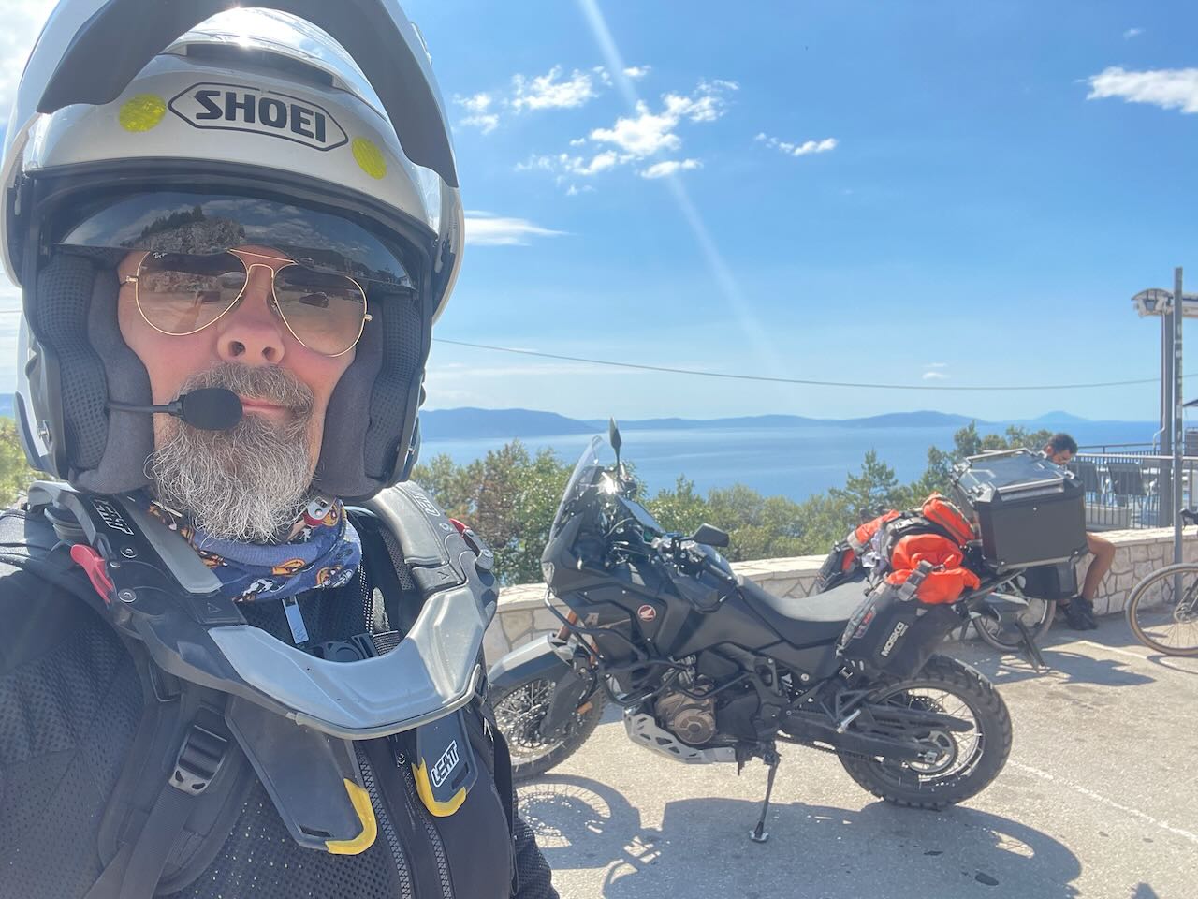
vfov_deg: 58.9
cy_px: 450
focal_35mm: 23
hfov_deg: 73.9
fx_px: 796
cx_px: 599
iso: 25
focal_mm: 2.71
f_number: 2.2
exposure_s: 1/436
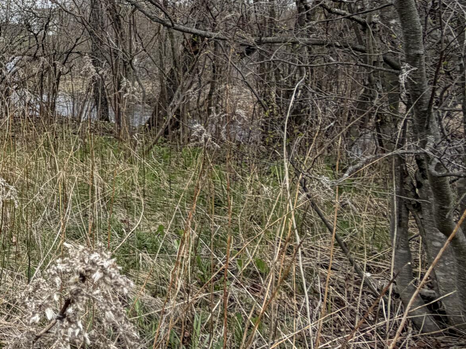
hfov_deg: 37.8
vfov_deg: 38.2
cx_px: -99
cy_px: 70
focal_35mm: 36
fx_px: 485
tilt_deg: -4.1
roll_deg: -0.1
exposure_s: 1/510
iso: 40
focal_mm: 2.22
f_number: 2.2
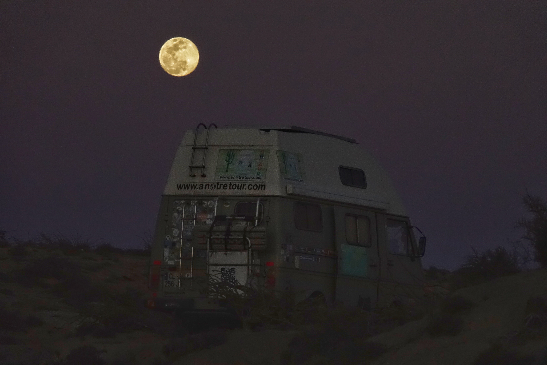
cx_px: 274
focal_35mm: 300
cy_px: 182
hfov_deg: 6.9
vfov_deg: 4.6
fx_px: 4558
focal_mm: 110.13
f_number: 6.3
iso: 1600
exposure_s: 1/1000
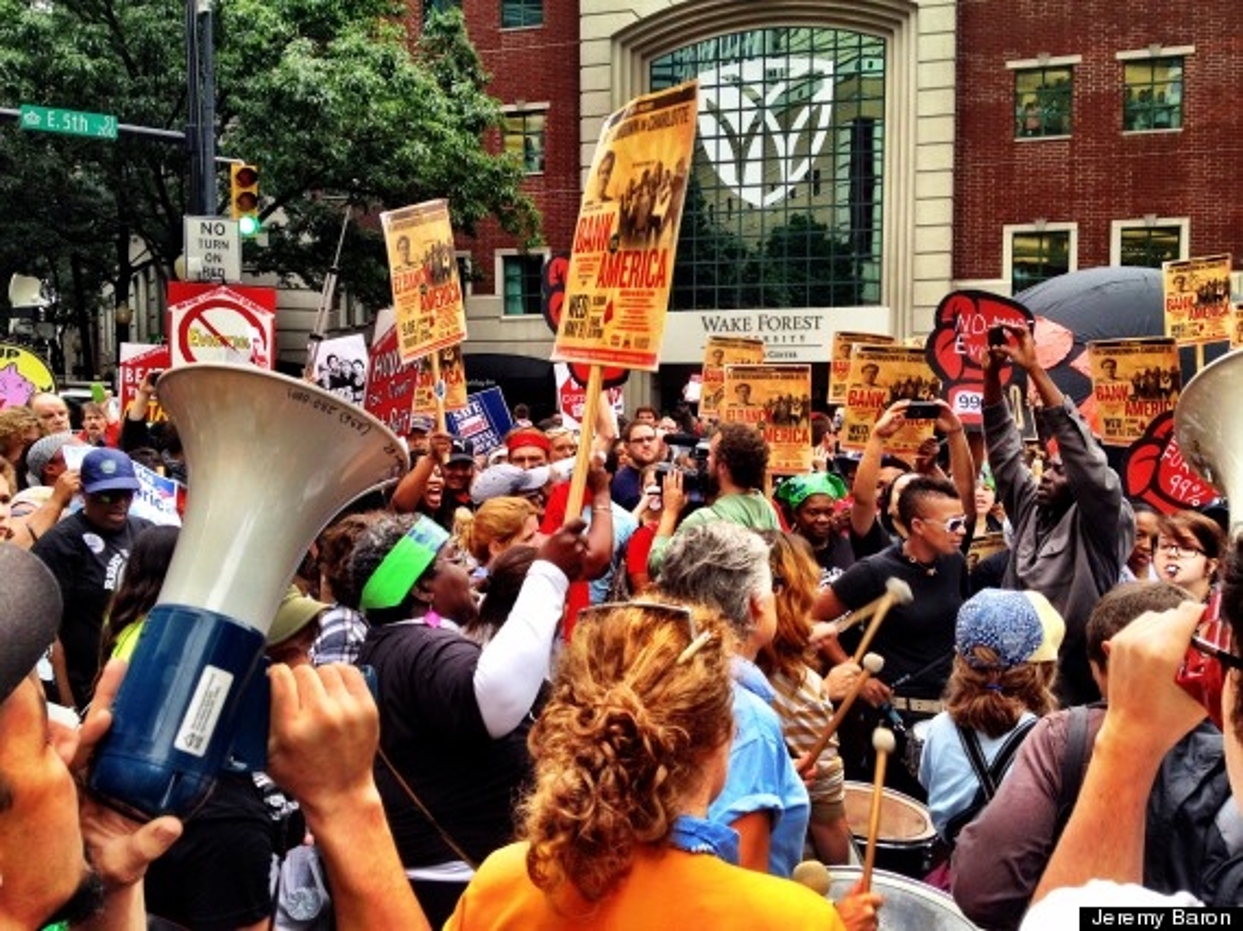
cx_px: 622
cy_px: 466
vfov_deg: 40.7
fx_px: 1256
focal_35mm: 35
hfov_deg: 52.6
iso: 64
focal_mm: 4.28
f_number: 2.4
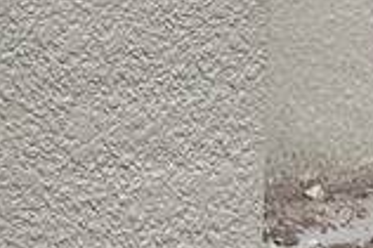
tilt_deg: -0.7
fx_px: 1677
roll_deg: -2.1
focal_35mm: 162
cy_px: -236
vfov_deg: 8.1
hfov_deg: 12.5
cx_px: -47
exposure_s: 1/13699
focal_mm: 6.86
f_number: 1.78
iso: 80
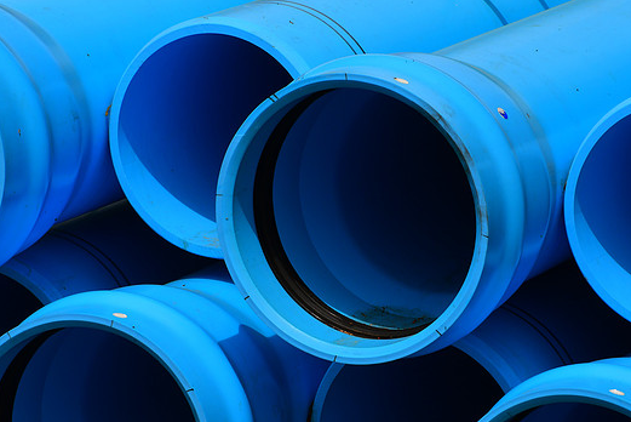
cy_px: 223
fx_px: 5699
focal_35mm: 325
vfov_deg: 4.2
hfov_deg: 6.3
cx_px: 328
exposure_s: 1/160
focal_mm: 195
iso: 200
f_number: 18
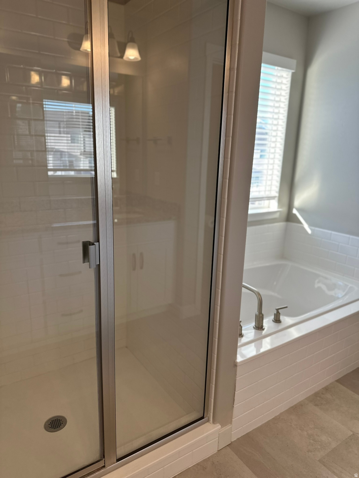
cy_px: 239
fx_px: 332
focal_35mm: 24
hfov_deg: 56.8
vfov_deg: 71.6
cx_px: 180
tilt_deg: -14.3
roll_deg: -1.2
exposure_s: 1/160
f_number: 1.78
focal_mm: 6.86
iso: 125
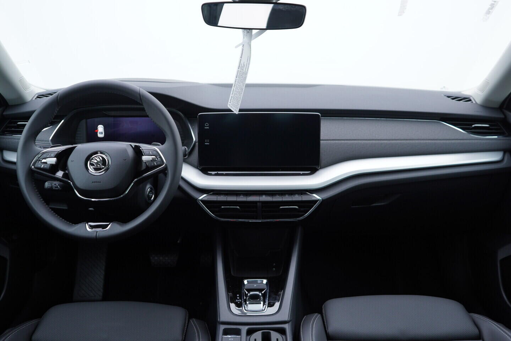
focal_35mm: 36
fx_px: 511
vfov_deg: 36.9
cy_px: 170
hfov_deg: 53.1
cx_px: 256
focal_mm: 24
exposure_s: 1/40
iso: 125
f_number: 2.8
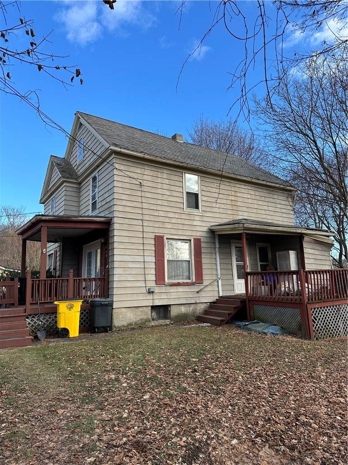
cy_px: 232
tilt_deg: +10.8
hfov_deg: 56.8
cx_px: 174
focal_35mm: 24
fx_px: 322
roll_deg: +1.4
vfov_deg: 71.6
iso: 80
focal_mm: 6.86
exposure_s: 1/1183
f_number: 1.78
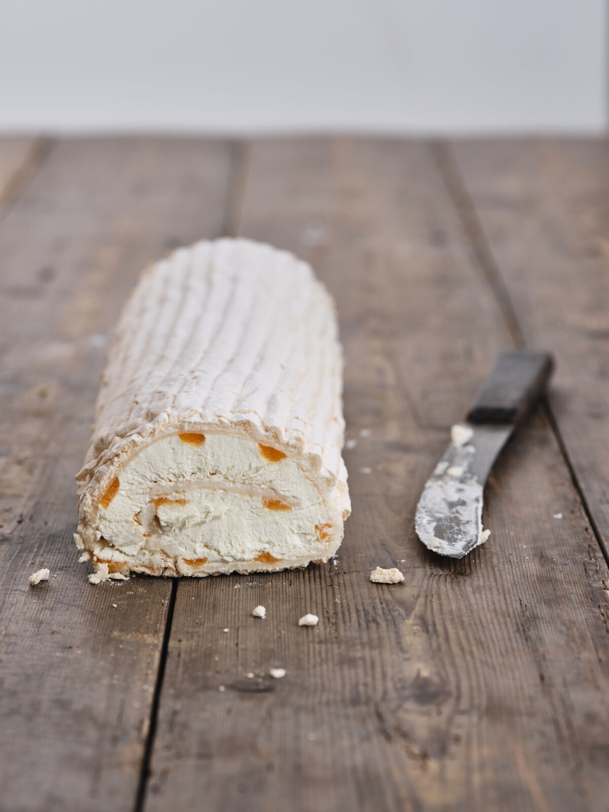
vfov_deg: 20.7
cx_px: 304
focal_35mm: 95
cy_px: 406
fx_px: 2228
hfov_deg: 15.6
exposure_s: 1/100
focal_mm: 120
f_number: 8
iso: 200
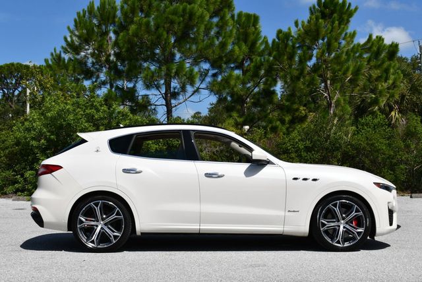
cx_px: 211
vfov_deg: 26.0
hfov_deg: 38.2
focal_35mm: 52
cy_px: 141
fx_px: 610
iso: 100
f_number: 10
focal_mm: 26
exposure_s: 1/400
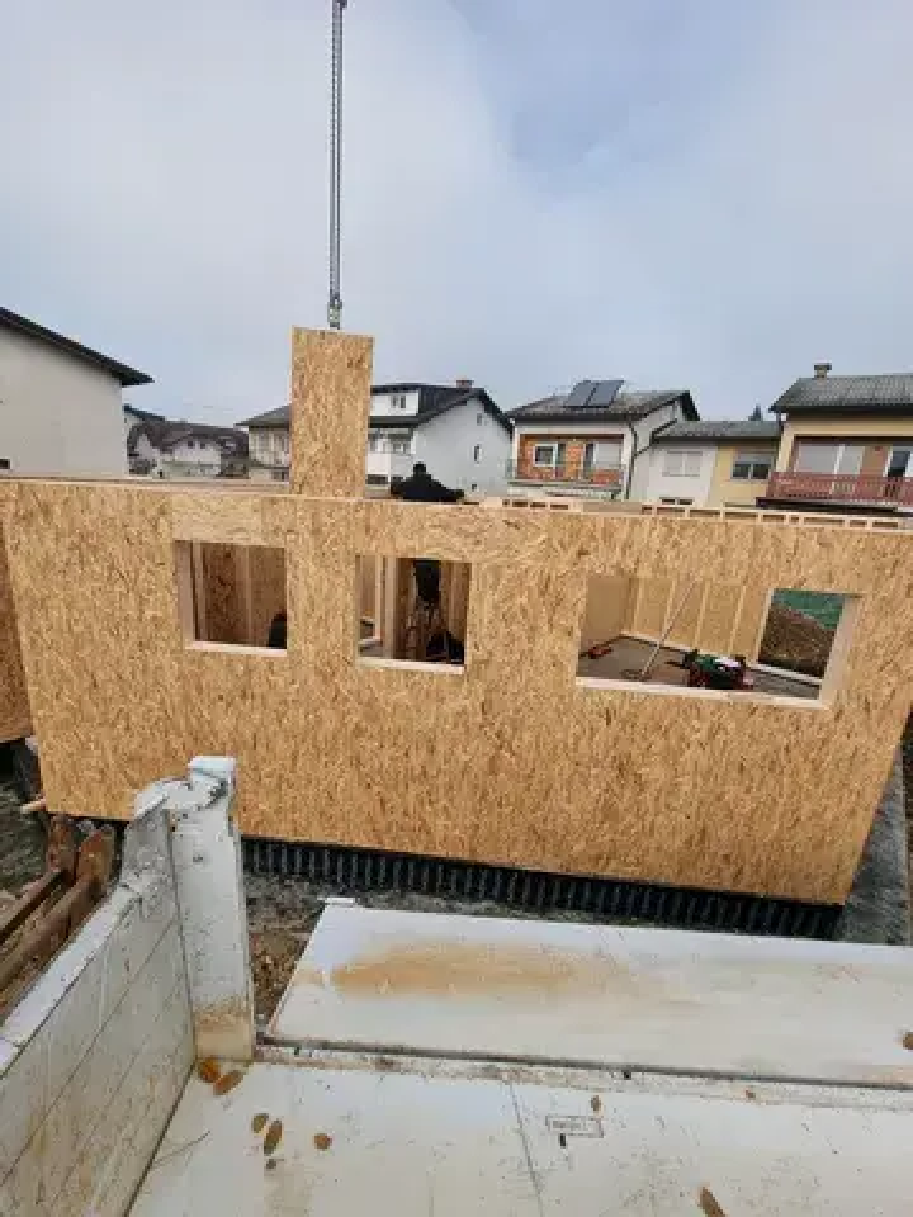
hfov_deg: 89.9
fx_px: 457
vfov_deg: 106.2
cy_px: 608
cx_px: 456
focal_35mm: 13
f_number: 2.2
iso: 50
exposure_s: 1/1540
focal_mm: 2.2
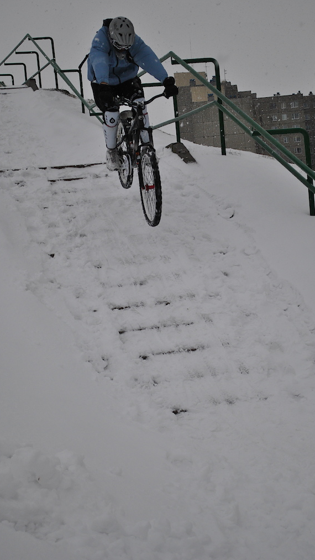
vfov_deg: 29.5
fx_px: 1062
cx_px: 164
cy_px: 280
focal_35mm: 72
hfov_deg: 16.9
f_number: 5.3
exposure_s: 1/500
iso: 280
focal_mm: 45
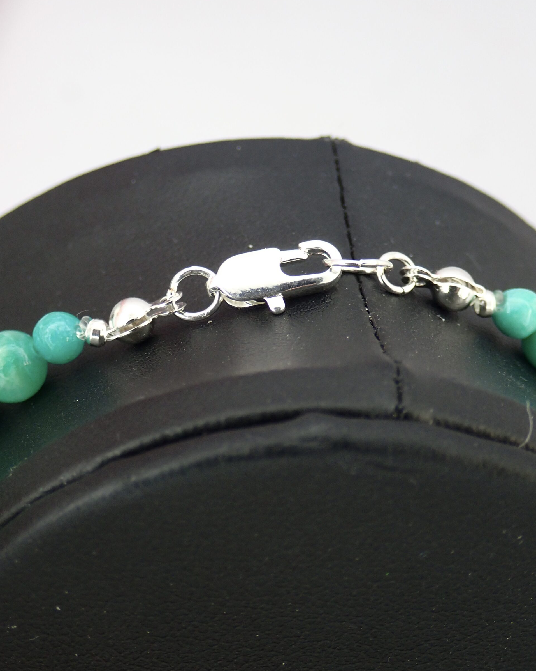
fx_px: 1388
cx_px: 268
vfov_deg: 27.1
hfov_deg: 21.9
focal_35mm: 70
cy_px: 315
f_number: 3.8
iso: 200
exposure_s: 1/80
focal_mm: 11.88
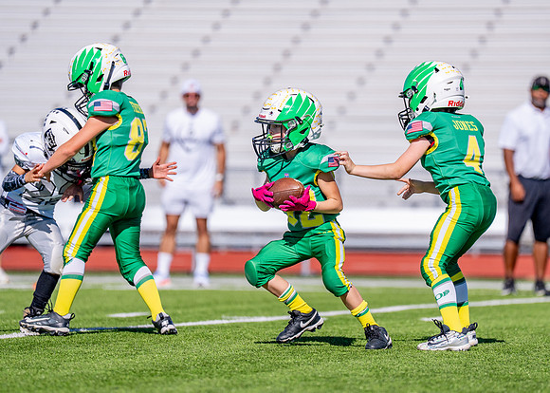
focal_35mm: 292
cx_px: 324
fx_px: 4566
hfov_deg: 6.9
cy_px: 201
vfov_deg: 4.9
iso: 250
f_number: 2.8
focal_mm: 200
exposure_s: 1/8000
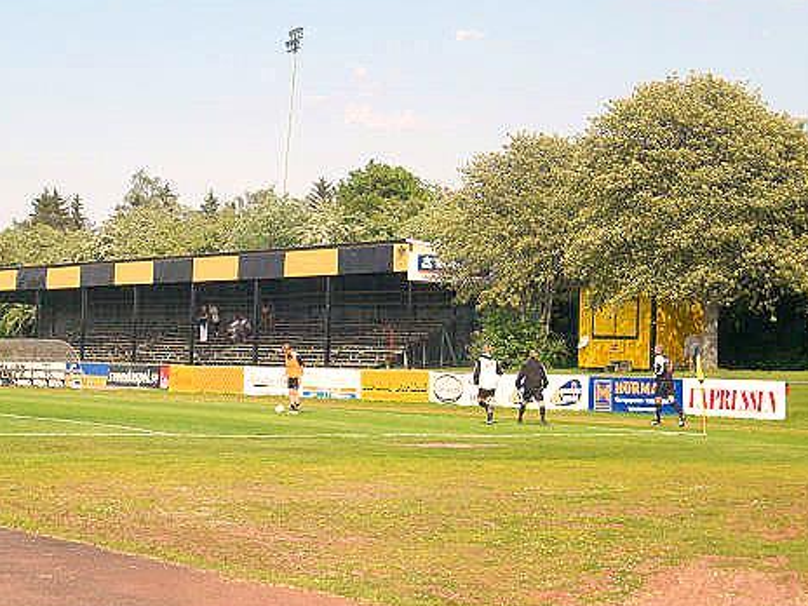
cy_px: 237
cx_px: 338
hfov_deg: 22.2
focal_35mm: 88
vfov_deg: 16.8
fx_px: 2054
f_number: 4
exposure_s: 1/800
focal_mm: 14.2
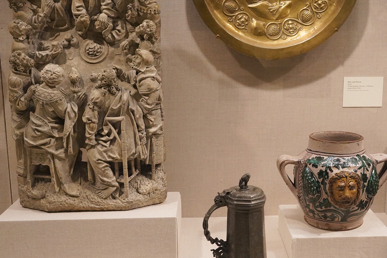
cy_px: 158
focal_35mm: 38
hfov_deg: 50.7
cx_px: 199
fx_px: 409
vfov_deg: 34.9
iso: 4000
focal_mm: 24
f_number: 4.5
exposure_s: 1/100
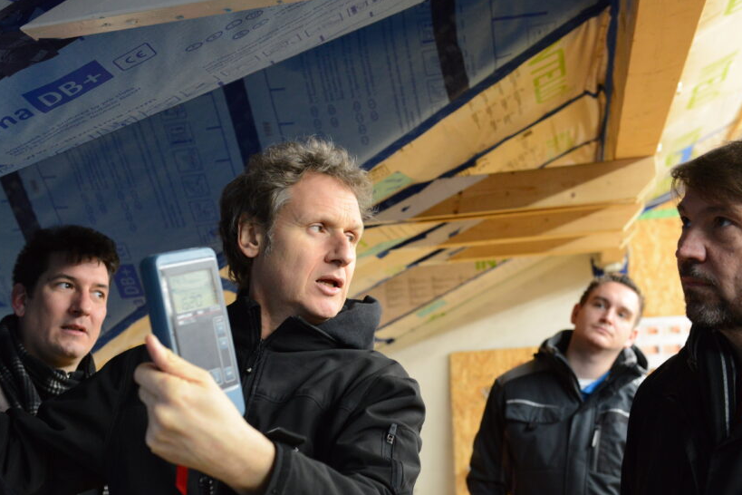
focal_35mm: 55
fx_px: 1134
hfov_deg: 36.2
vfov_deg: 24.6
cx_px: 329
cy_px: 276
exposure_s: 1/80
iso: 3200
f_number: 4.5
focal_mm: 44
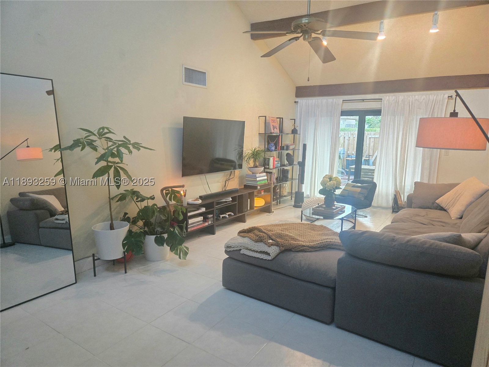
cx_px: 244
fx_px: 325
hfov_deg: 73.9
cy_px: 184
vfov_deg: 58.9
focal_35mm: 23
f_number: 1.8
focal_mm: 5.4
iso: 800
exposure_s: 1/120
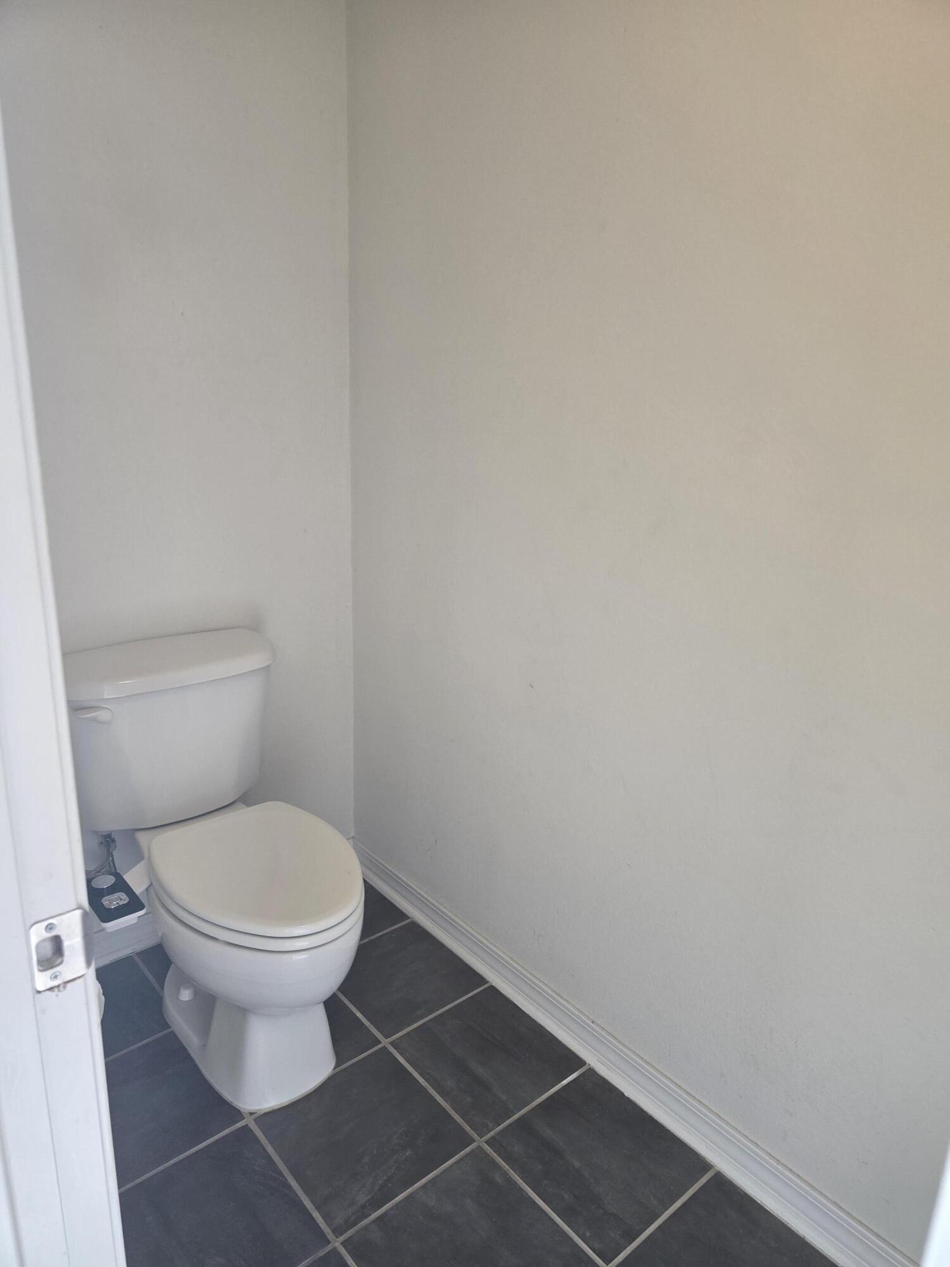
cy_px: 634
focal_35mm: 23
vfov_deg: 73.9
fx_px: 842
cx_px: 475
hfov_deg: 58.9
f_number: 1.7
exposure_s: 1/120
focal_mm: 6.3
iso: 125
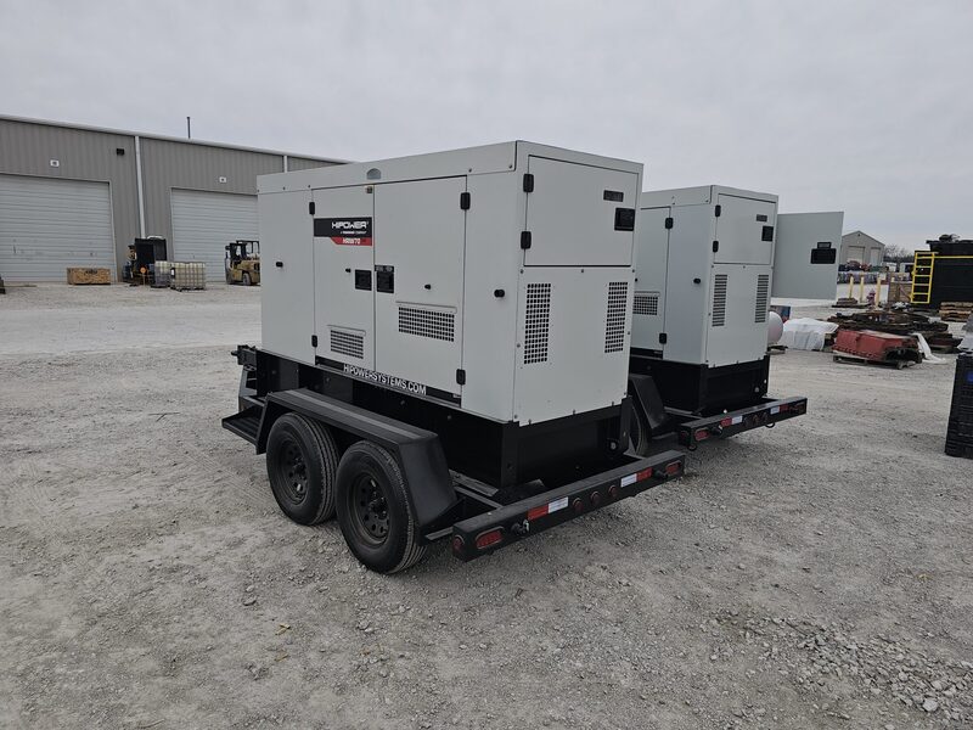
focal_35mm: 23
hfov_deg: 73.9
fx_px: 646
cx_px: 486
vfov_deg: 58.9
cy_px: 365
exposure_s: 1/675
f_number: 1.7
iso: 10
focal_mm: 6.3
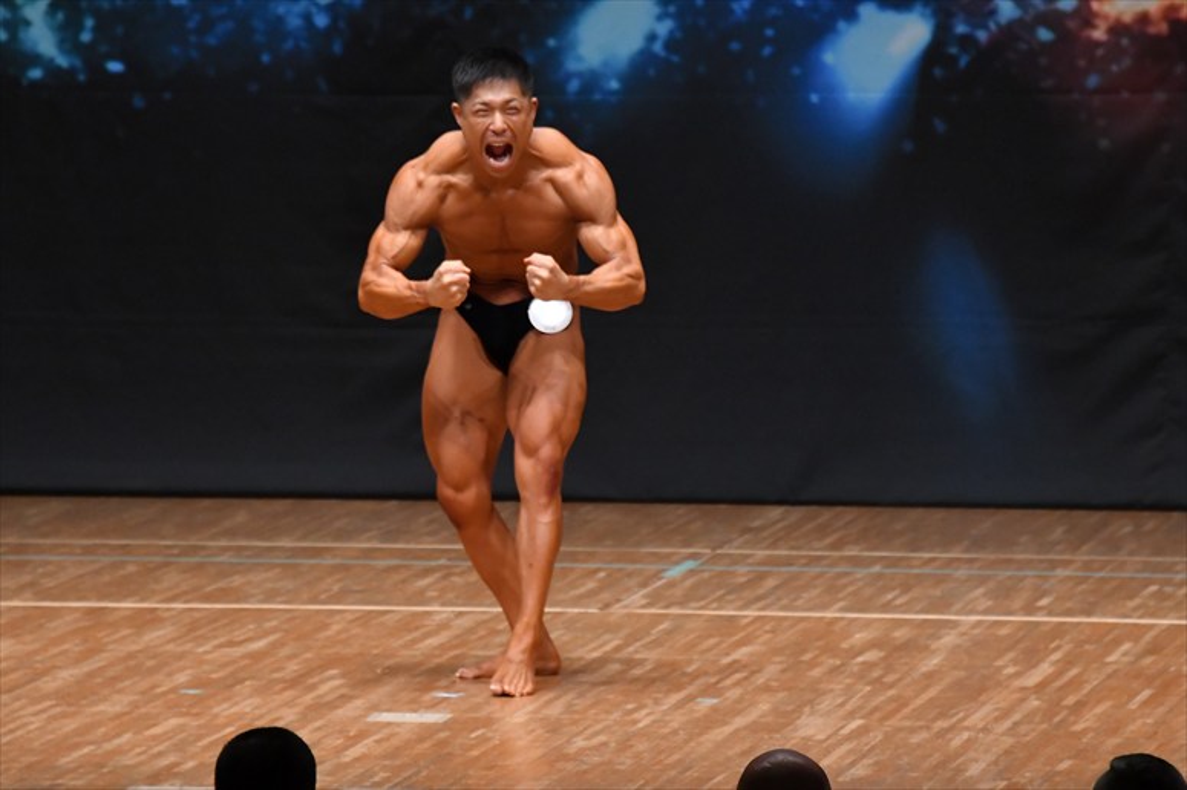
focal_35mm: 315
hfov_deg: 6.5
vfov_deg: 4.4
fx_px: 10381
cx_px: 594
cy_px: 395
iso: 5000
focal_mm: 210
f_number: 5.6
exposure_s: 1/400
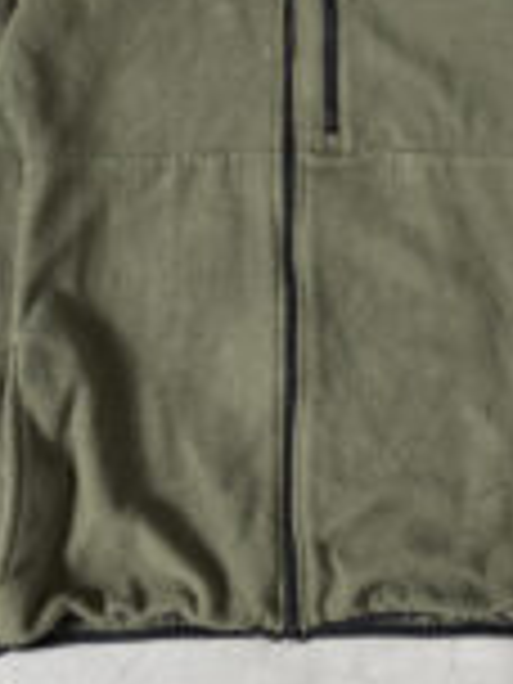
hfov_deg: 23.3
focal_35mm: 63
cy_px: 81
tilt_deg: -84.1
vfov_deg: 29.6
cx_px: 297
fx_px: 1245
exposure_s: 1/60
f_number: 1.78
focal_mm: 6.76
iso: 250
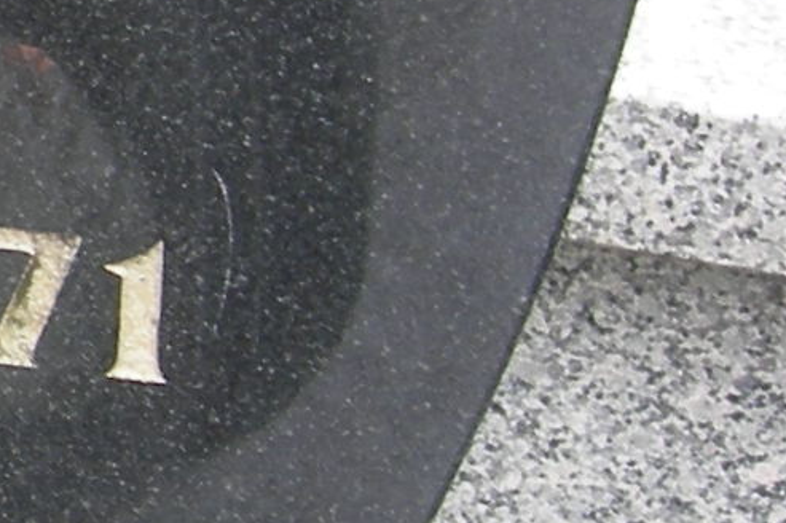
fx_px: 4298
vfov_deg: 6.8
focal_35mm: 197
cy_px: -298
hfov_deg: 9.1
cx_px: -1264
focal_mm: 7.5
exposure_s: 1/68.5
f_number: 3.8
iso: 64
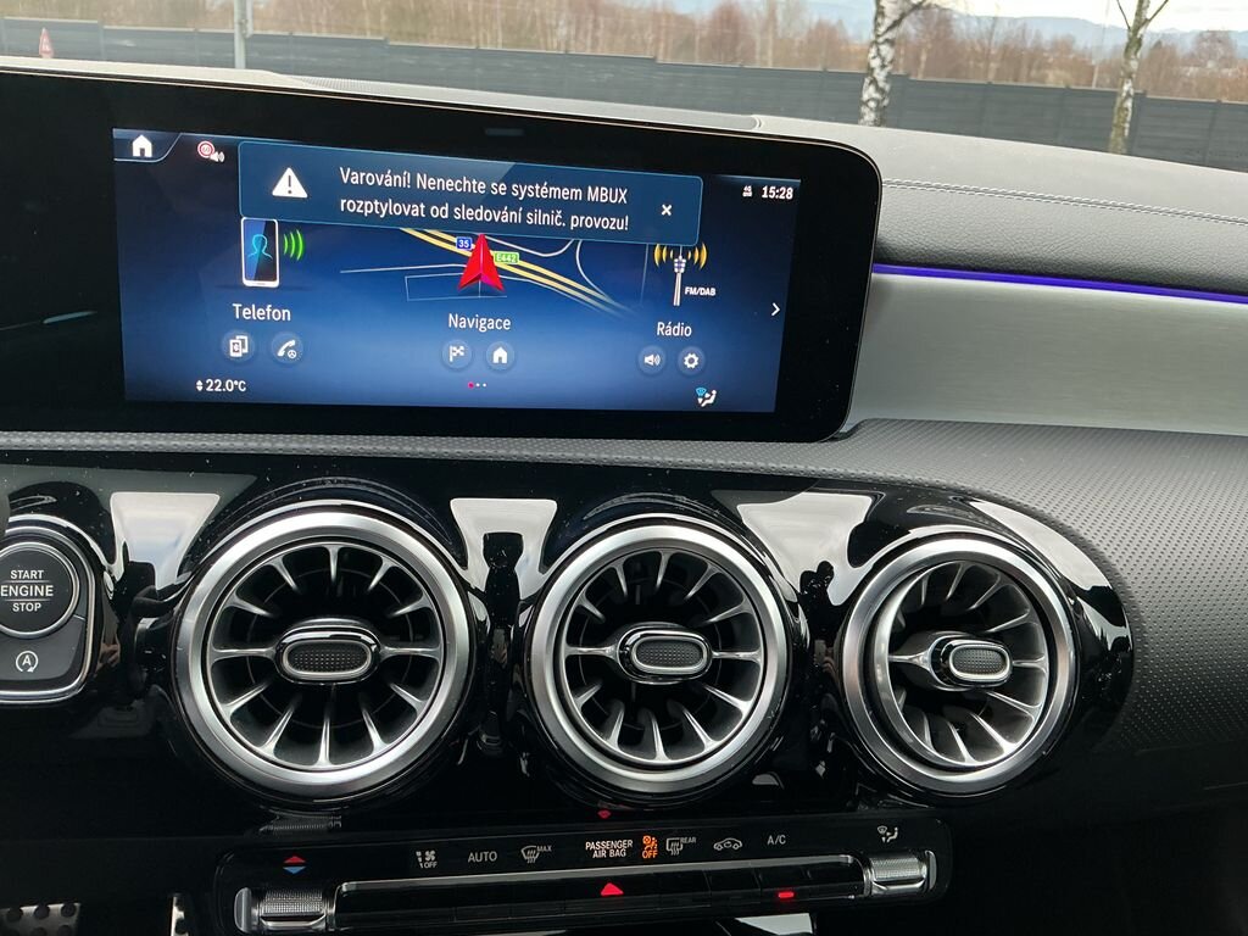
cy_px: 468
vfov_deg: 48.2
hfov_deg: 61.7
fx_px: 1046
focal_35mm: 29
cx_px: 624
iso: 100
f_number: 1.8
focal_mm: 3
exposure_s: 1/60
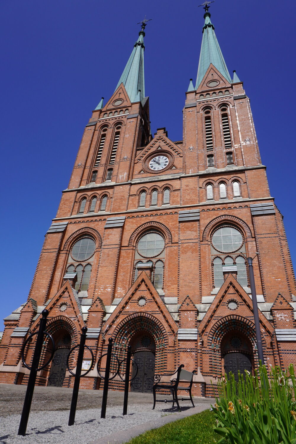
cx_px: 148
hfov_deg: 53.1
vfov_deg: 73.7
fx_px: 296
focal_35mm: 24
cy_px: 222
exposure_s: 1/250
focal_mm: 16
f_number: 10
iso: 100
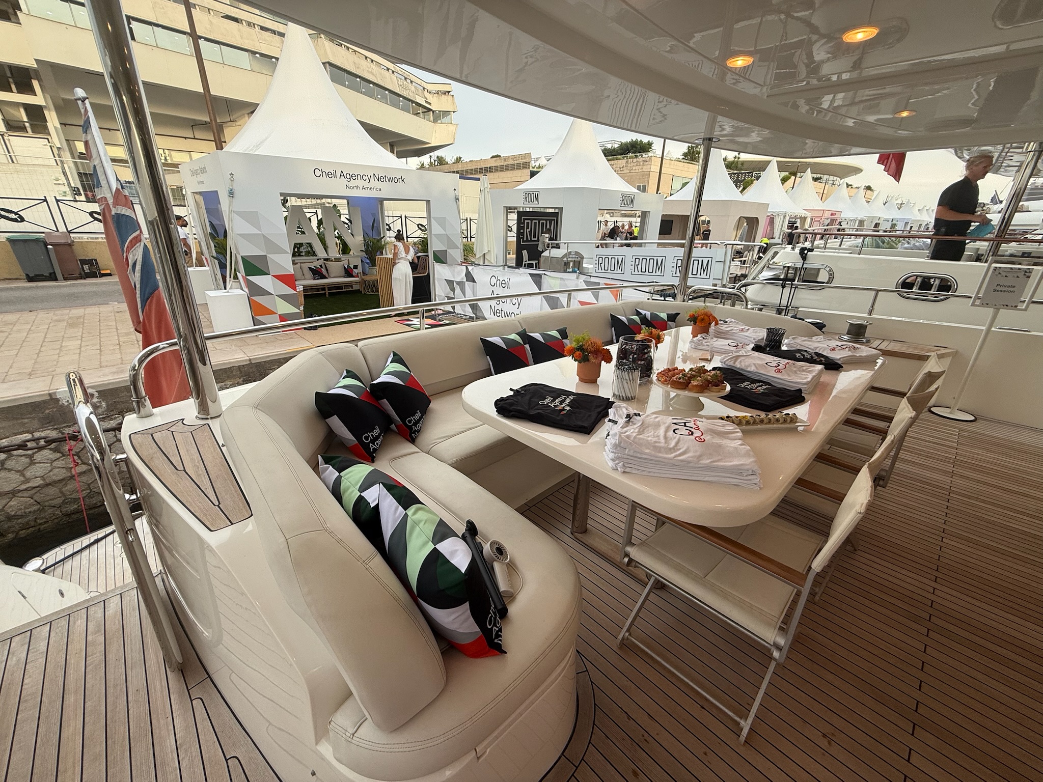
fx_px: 422
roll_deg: -1.3
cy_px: 391
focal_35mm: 14
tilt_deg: -21.5
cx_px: 522
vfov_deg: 85.7
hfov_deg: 102.1
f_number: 2.2
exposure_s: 1/99
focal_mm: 2.22
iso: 64
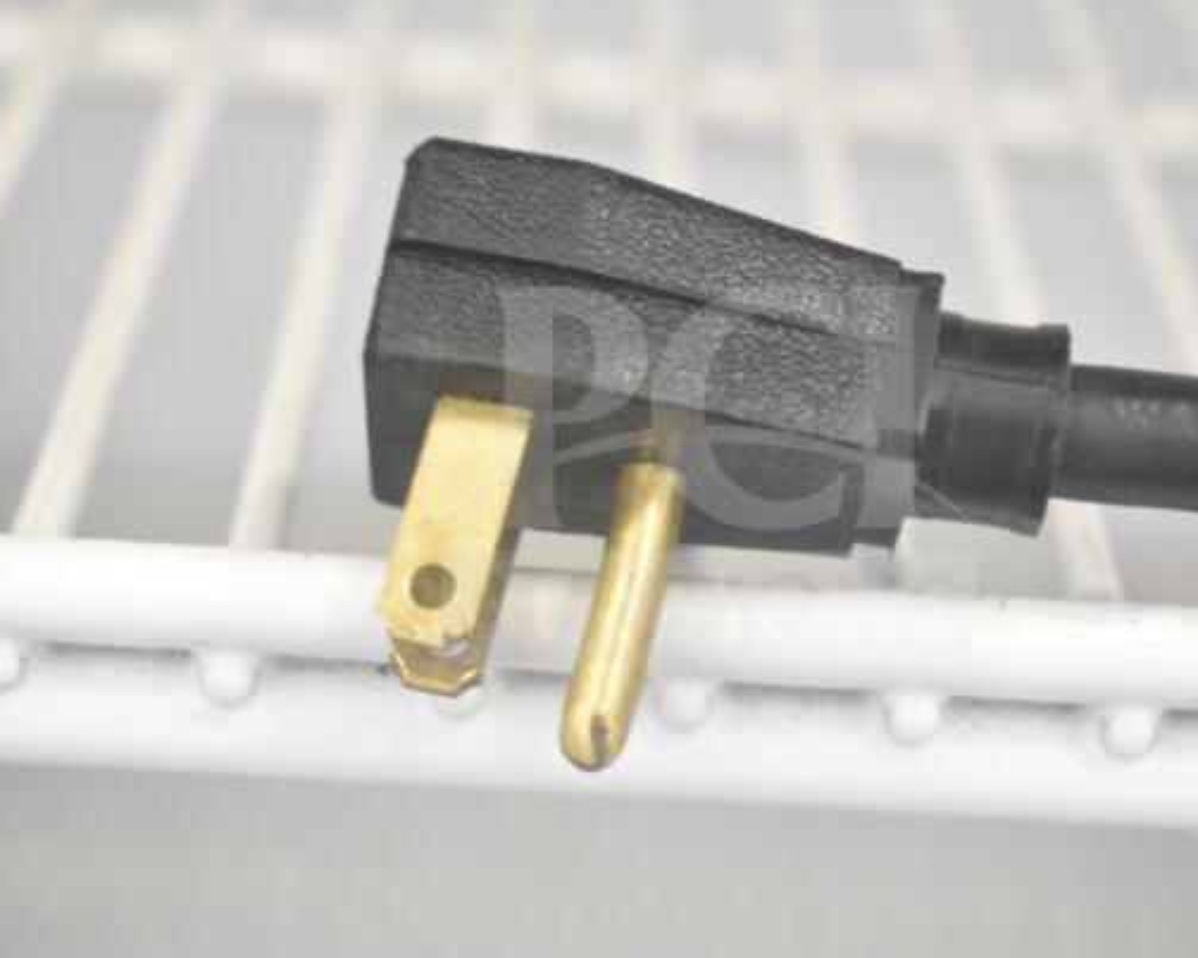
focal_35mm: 82
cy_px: 475
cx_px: 707
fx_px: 2906
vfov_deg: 18.7
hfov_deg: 23.3
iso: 9000
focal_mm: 48
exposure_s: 1/80
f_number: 5.3
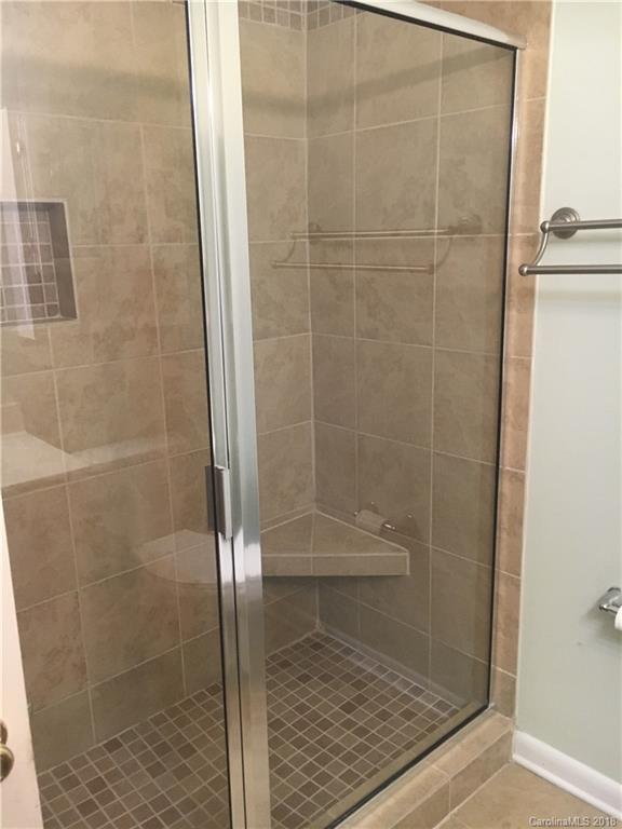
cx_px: 311
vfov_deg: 61.7
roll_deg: +1.5
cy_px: 414
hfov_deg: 48.2
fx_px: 695
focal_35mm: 29
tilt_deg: -13.8
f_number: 2.2
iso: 160
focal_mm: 4.15
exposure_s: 1/30
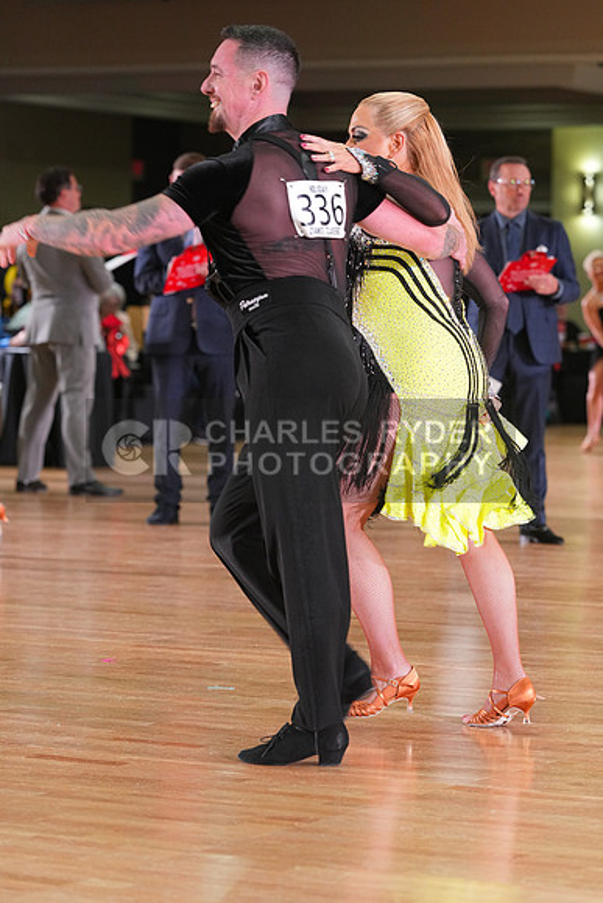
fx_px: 3239
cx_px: 302
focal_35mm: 129
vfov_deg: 15.9
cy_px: 452
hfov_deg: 10.6
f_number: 4.5
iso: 2500
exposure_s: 1/200
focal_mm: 129
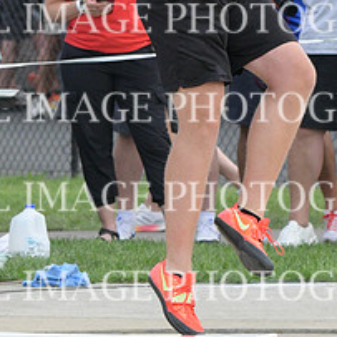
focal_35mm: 655
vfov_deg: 2.7
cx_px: 154
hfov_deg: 2.7
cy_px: -27
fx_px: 7214
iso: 2500
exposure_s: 1/2000
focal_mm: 180
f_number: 6.3
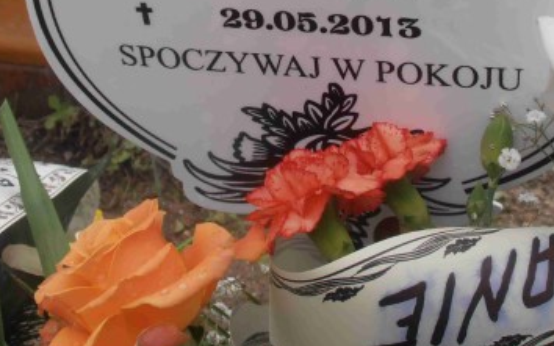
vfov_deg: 17.8
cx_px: 336
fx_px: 1072
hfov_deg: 28.9
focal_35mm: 71
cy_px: -11
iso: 80
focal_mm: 6.61
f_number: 3.9
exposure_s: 1/250
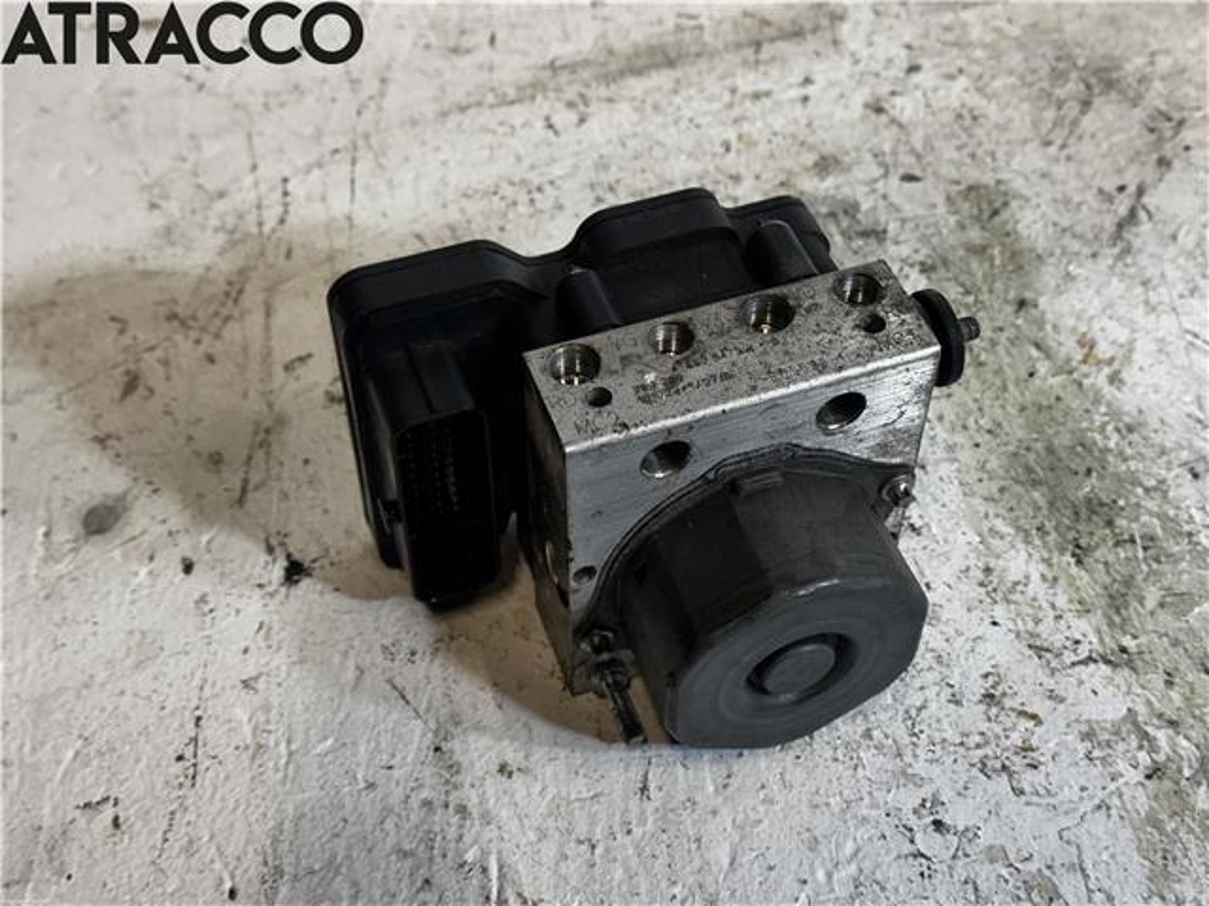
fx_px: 1676
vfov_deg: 30.3
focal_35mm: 48
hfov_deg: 39.7
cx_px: 604
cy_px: 453
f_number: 1.78
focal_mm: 6.86
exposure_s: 1/100
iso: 100
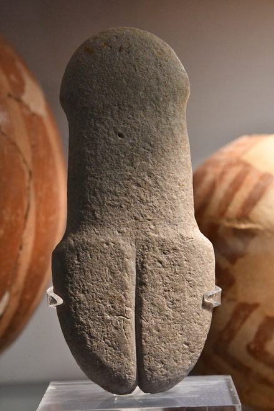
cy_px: 206
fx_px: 1336
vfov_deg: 17.5
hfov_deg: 11.7
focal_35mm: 117
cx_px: 137
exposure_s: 1/200
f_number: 7.1
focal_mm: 78
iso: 5000
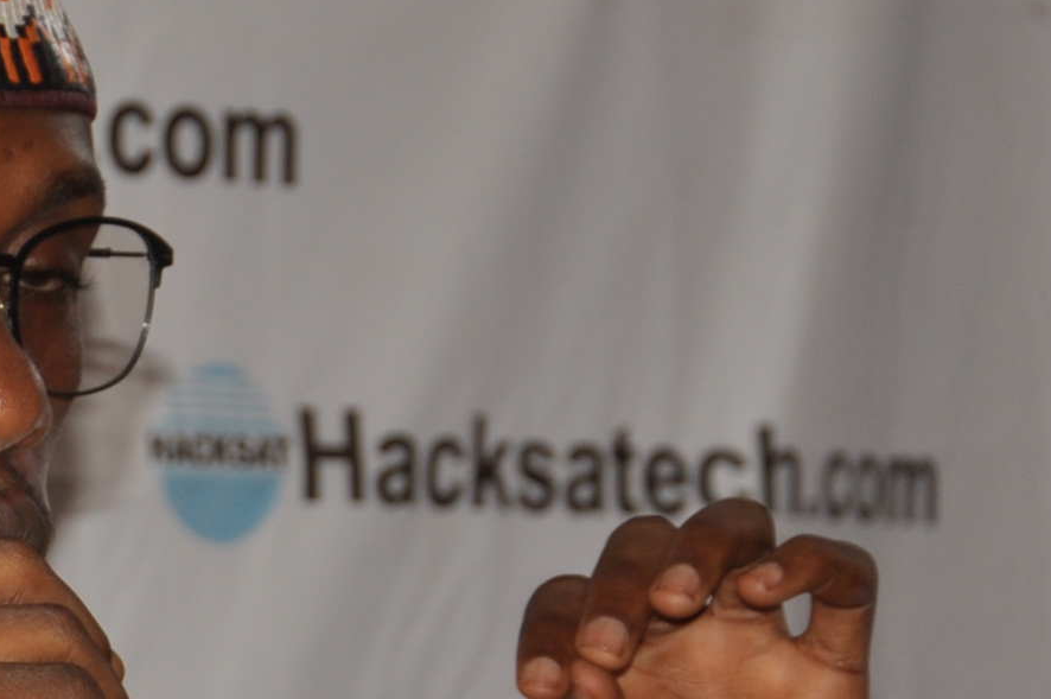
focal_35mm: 283
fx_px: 8254
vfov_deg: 4.8
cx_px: -364
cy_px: 637
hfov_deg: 7.2
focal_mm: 52
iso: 200
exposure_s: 1/60
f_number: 5
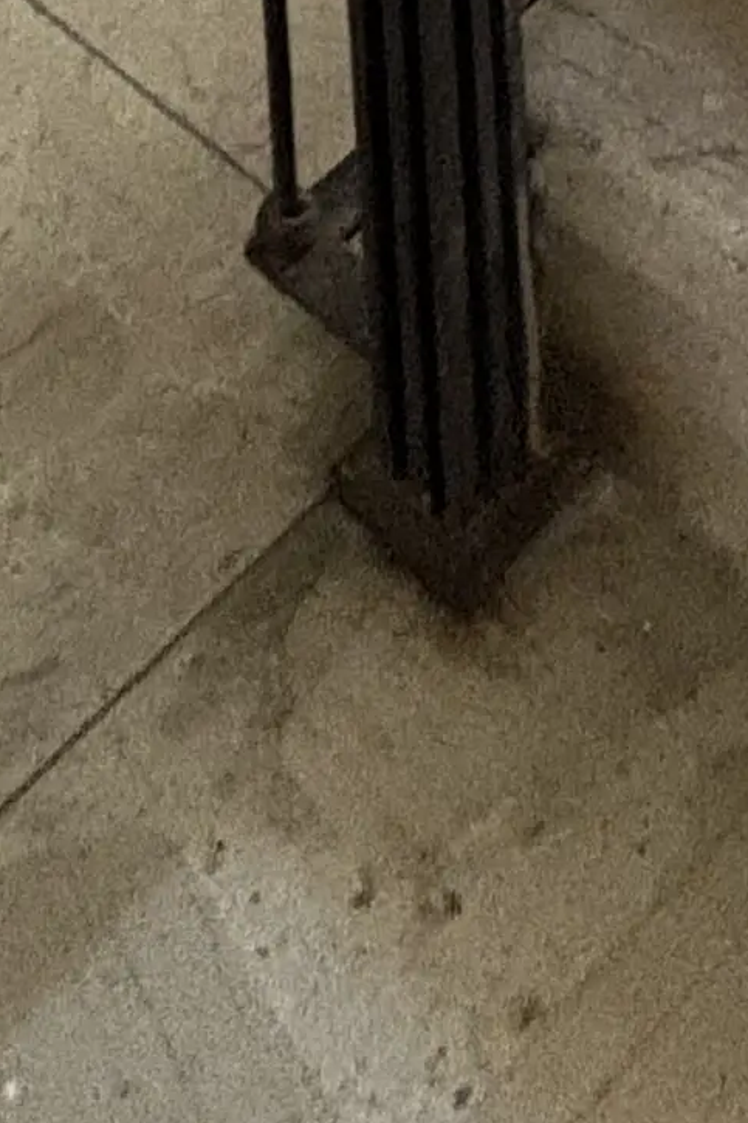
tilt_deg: -4.9
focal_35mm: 81
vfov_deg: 14.1
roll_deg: +2.1
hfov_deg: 16.7
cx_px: 616
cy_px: -1719
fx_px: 2526
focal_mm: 2.22
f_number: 2.2
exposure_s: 1/60
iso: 640
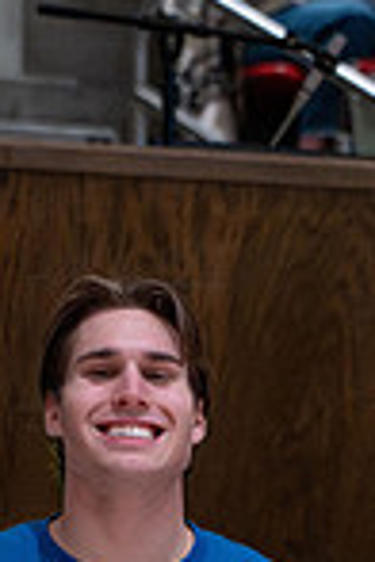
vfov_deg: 7.1
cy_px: 753
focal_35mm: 288
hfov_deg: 4.8
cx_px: 462
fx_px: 4500
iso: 12800
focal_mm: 70
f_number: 3.5
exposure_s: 1/250
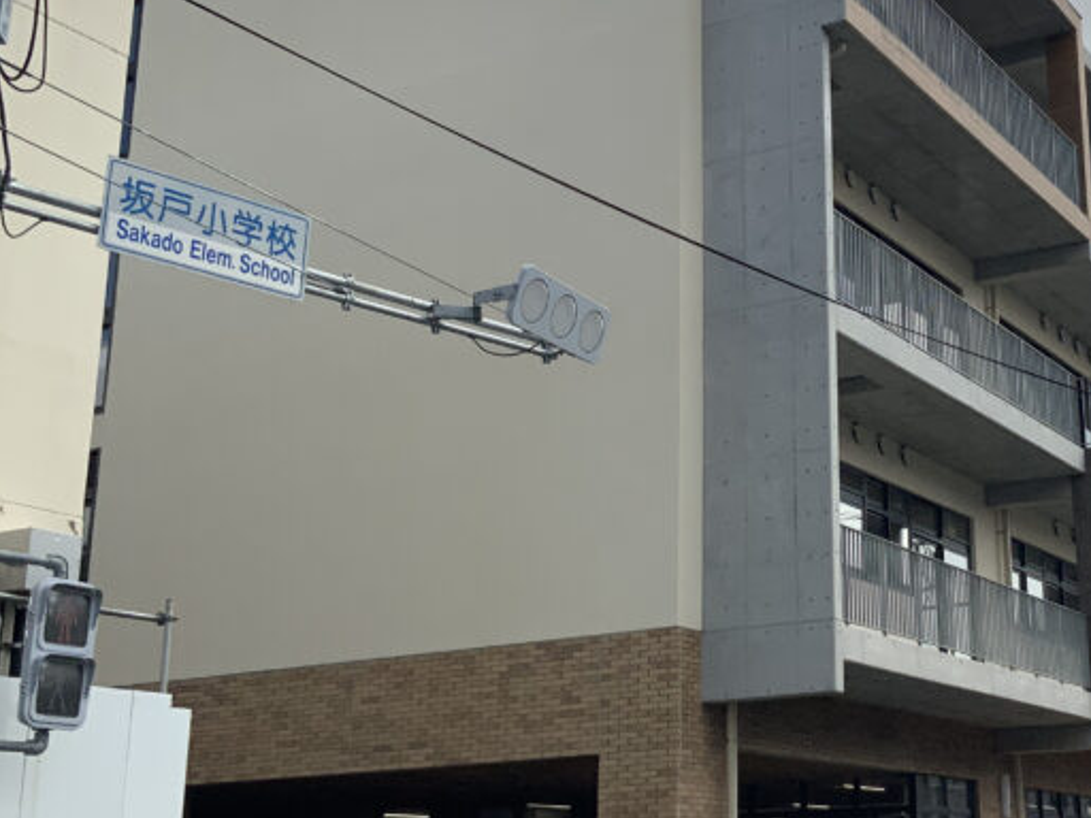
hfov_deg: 32.4
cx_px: 850
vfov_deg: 25.2
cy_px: 375
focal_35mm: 58
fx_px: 1828
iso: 16
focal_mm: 3
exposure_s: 1/2959
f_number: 1.8
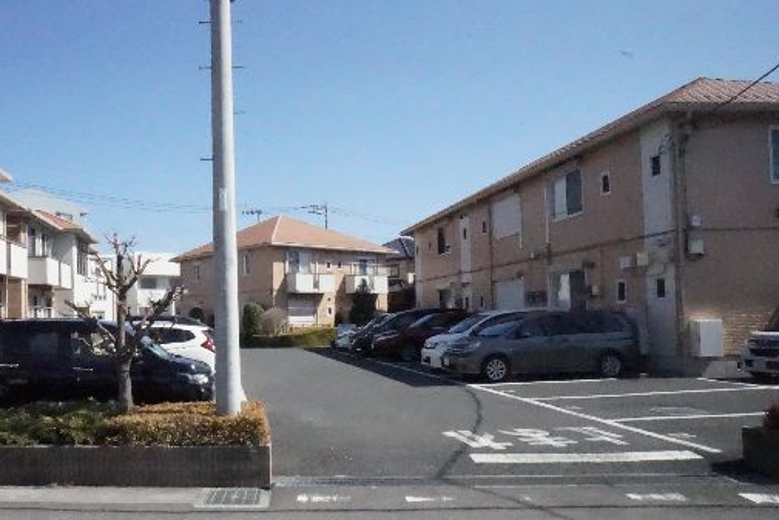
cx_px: 242
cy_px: 316
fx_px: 822
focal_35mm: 38
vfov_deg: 34.9
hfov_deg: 49.5
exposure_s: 1/4000
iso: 16000
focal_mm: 16
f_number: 22
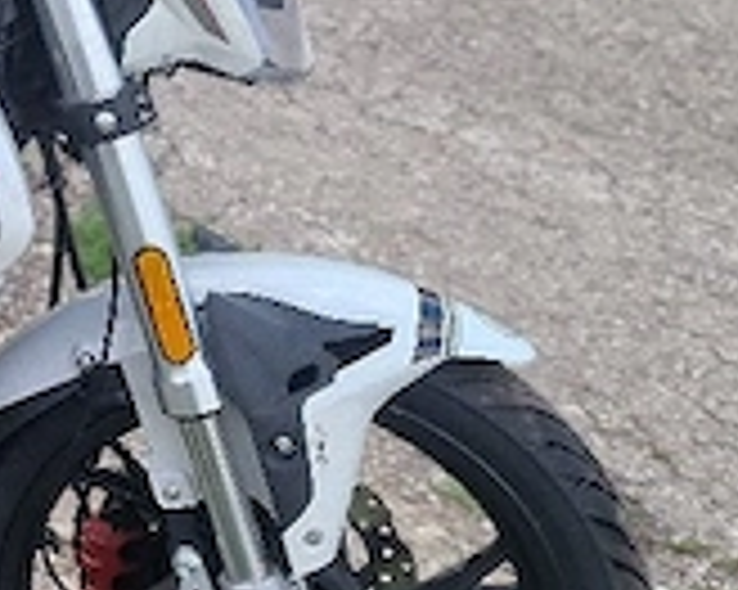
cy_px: 95
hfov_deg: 19.9
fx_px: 1790
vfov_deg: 18.5
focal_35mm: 82
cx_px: -396
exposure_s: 1/100
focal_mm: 6.4
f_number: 1.8
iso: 50
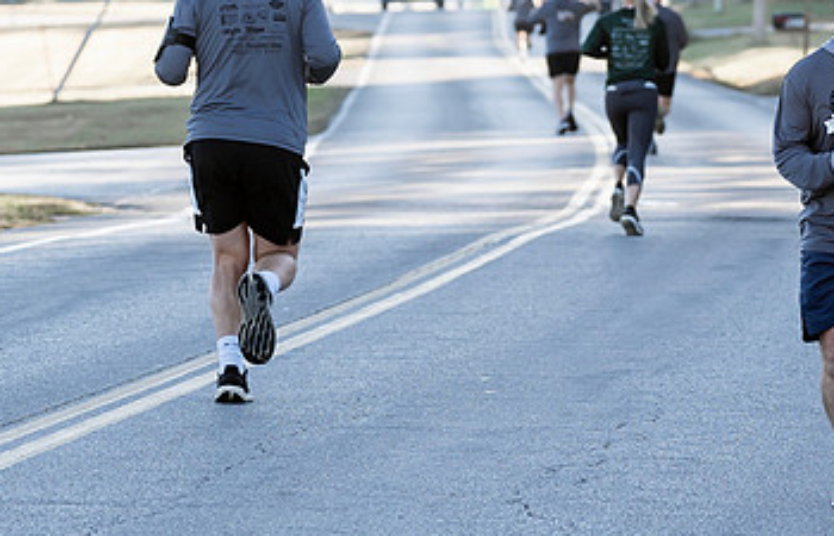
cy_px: 53
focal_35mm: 310
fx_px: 7103
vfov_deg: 4.3
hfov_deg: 6.7
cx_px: 955
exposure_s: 1/400
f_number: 2.8
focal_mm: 87
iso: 100
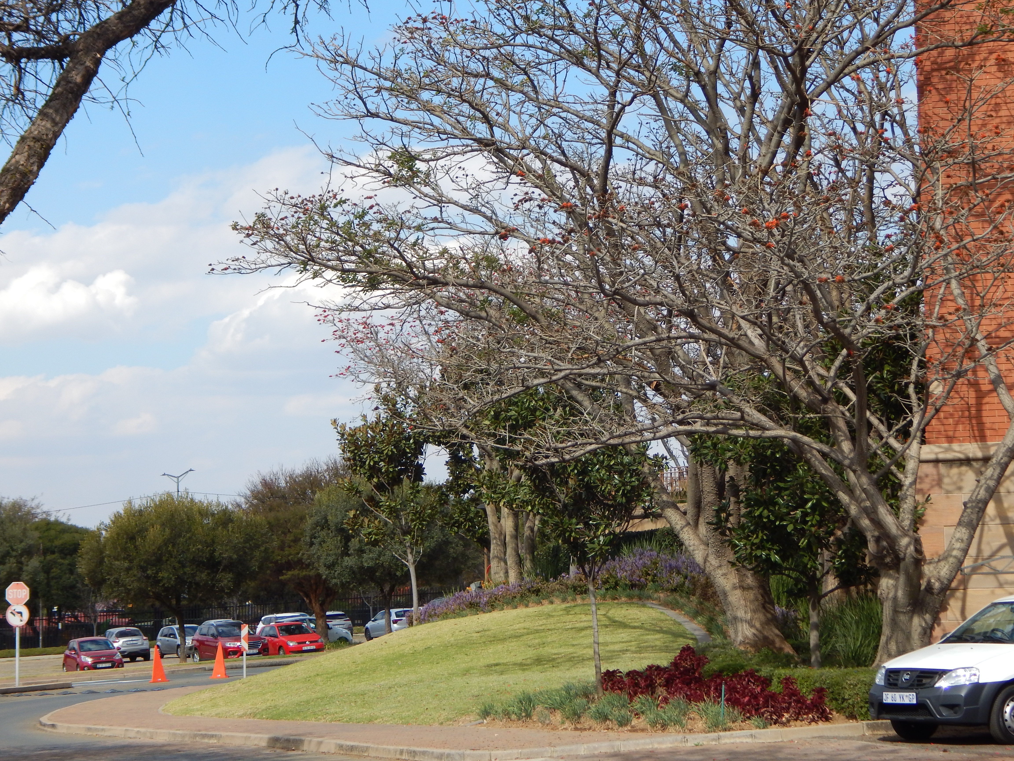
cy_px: 380
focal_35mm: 85
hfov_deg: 23.0
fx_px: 2490
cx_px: 507
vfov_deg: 17.4
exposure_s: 1/640
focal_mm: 15.3
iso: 125
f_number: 4.3
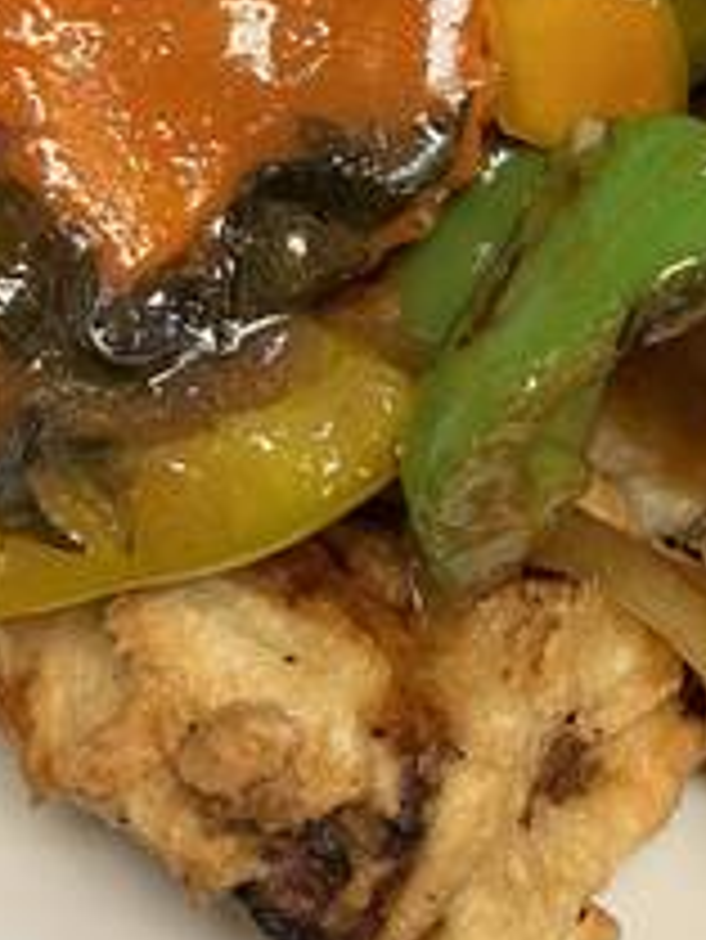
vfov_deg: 20.1
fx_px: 2472
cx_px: 773
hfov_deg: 15.8
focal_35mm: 91
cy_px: -196
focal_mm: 4.25
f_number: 1.8
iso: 100
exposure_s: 1/60
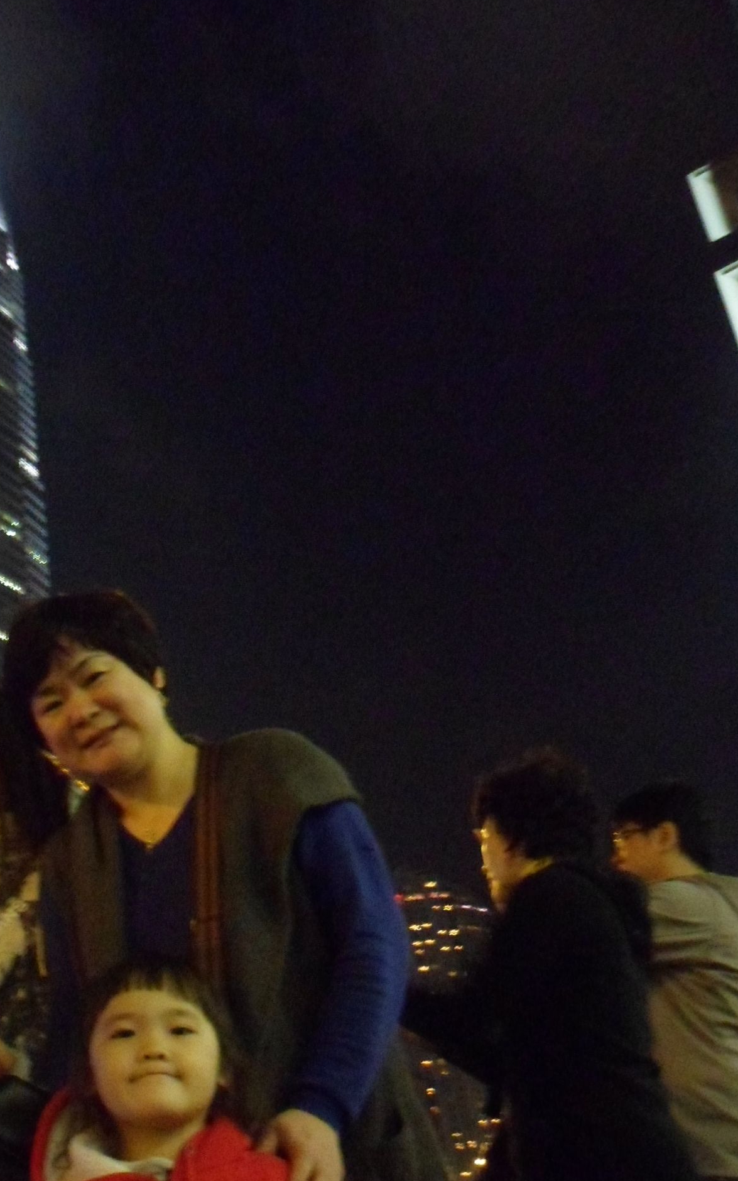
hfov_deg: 32.8
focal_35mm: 38
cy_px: 714
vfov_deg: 51.2
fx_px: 1223
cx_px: 170
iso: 800
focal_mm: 4.9
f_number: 3.3
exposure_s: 1/8
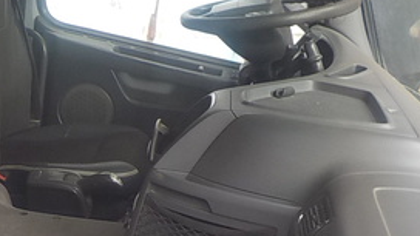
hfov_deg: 25.2
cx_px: -65
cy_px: 211
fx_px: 858
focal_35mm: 77
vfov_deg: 15.5
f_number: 3.3
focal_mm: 4.1
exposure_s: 1/40
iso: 125
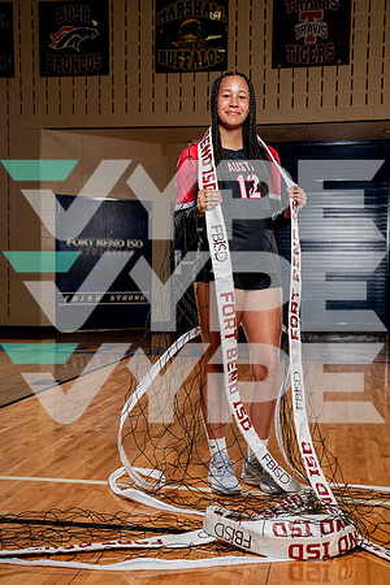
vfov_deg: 41.1
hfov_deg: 28.1
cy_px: 292
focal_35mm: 48
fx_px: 780
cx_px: 195
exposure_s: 1/250
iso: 200
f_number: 5.6
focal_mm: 48
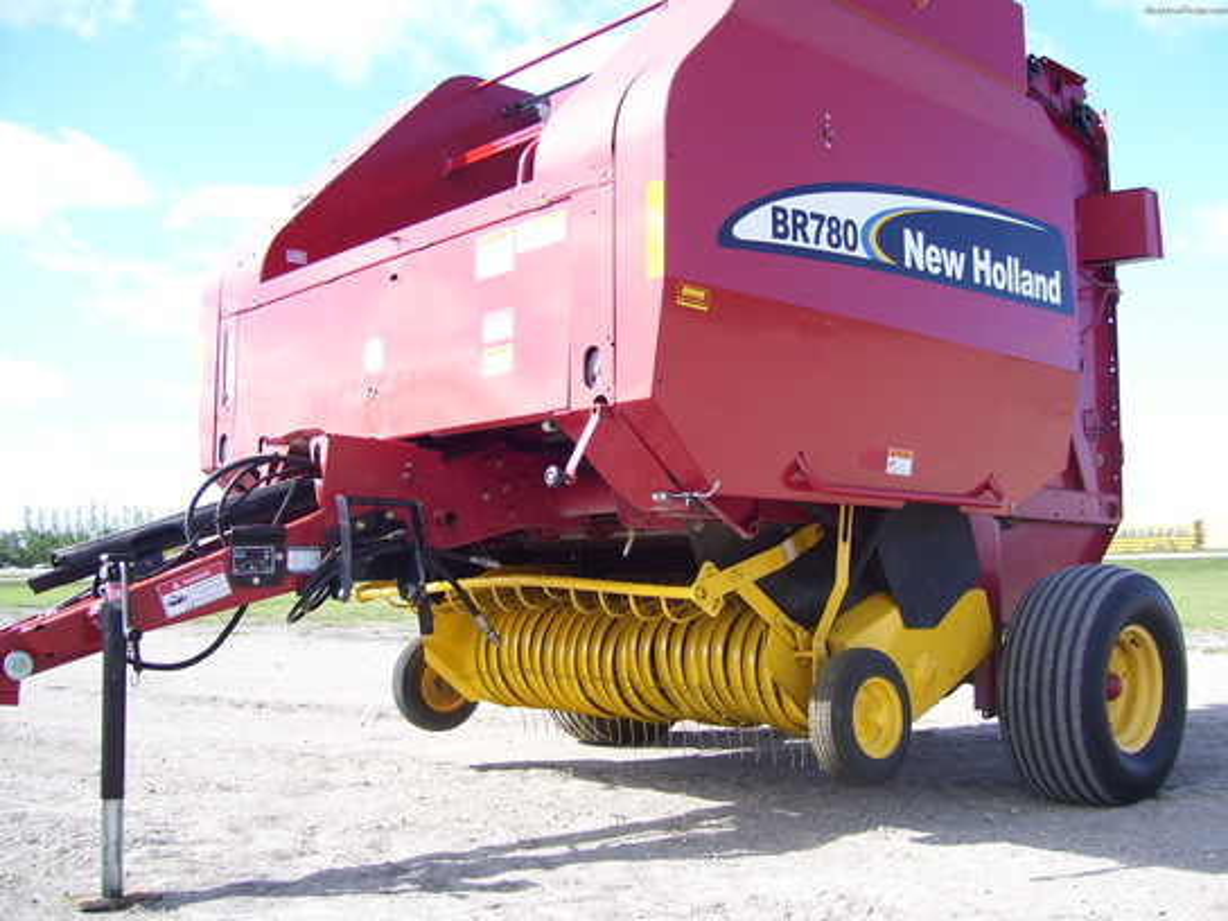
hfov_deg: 50.1
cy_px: 460
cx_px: 614
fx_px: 1313
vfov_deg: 38.7
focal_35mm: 37
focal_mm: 6
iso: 80
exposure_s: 1/500
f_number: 2.7
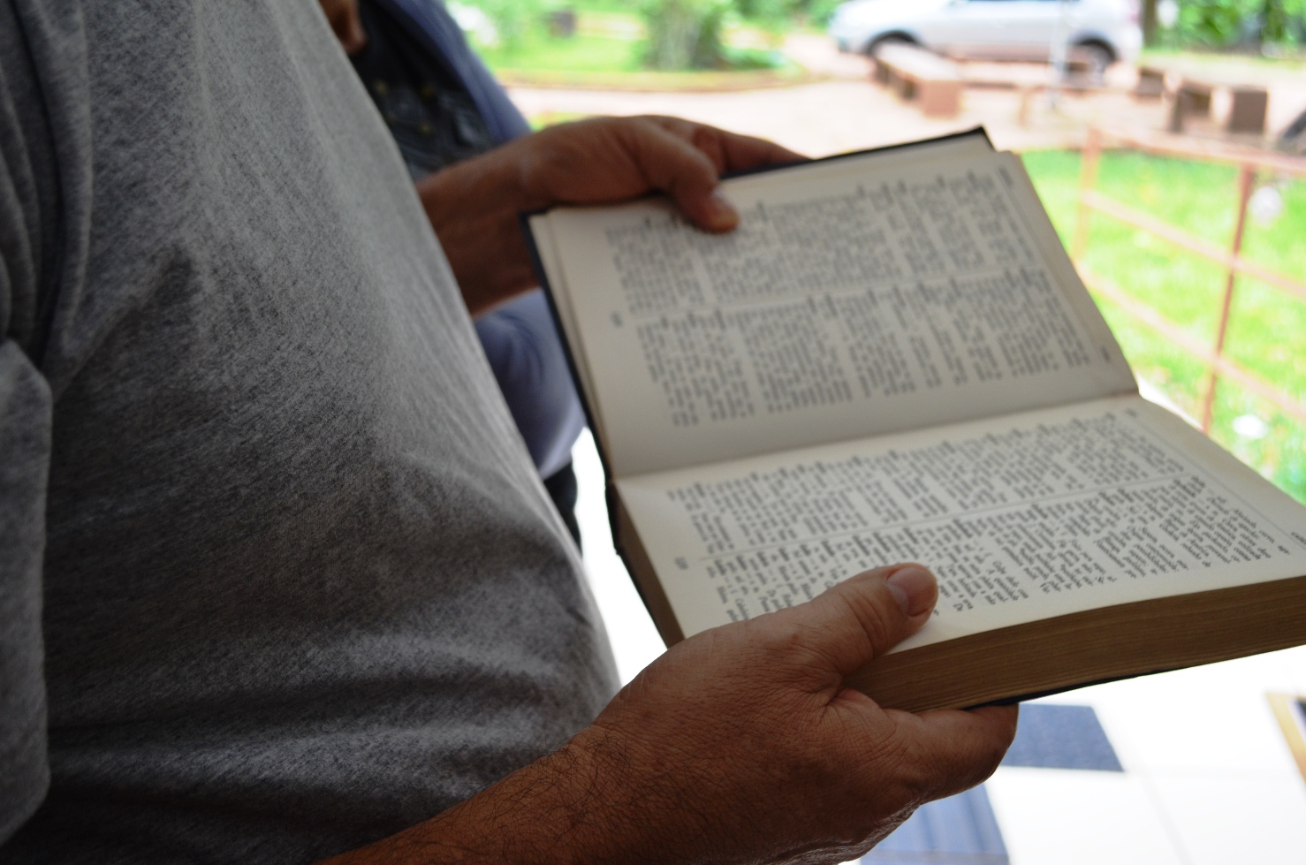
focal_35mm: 39
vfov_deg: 34.1
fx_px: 1412
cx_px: 653
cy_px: 432
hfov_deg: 49.6
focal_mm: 26
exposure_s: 1/100
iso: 400
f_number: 5
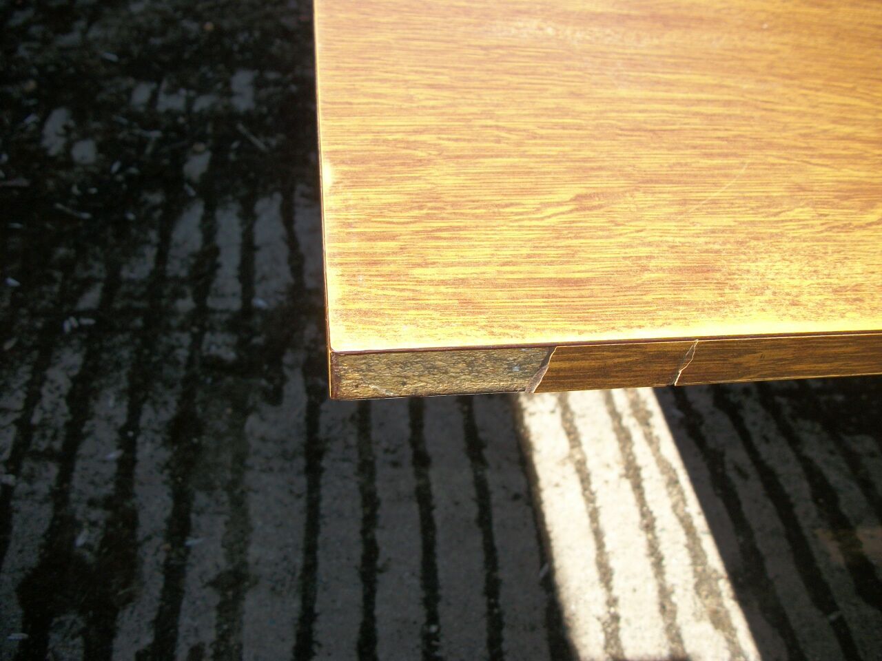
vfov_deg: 44.2
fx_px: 815
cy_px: 330
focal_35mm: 32
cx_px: 441
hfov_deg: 56.8
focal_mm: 5.7
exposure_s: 1/640
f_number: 2.9
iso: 80
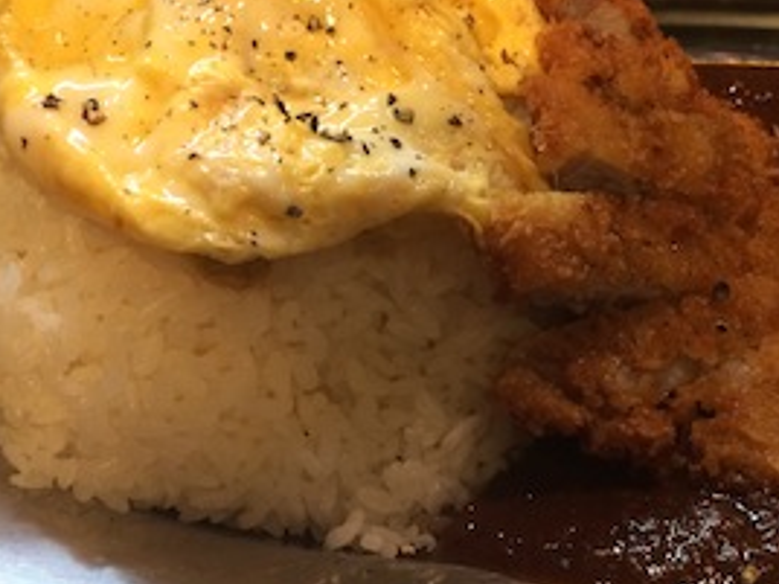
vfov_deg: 26.1
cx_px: 581
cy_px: 344
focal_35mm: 56
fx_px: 1260
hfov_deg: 33.7
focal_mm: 4.12
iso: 200
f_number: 2.2
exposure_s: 1/30
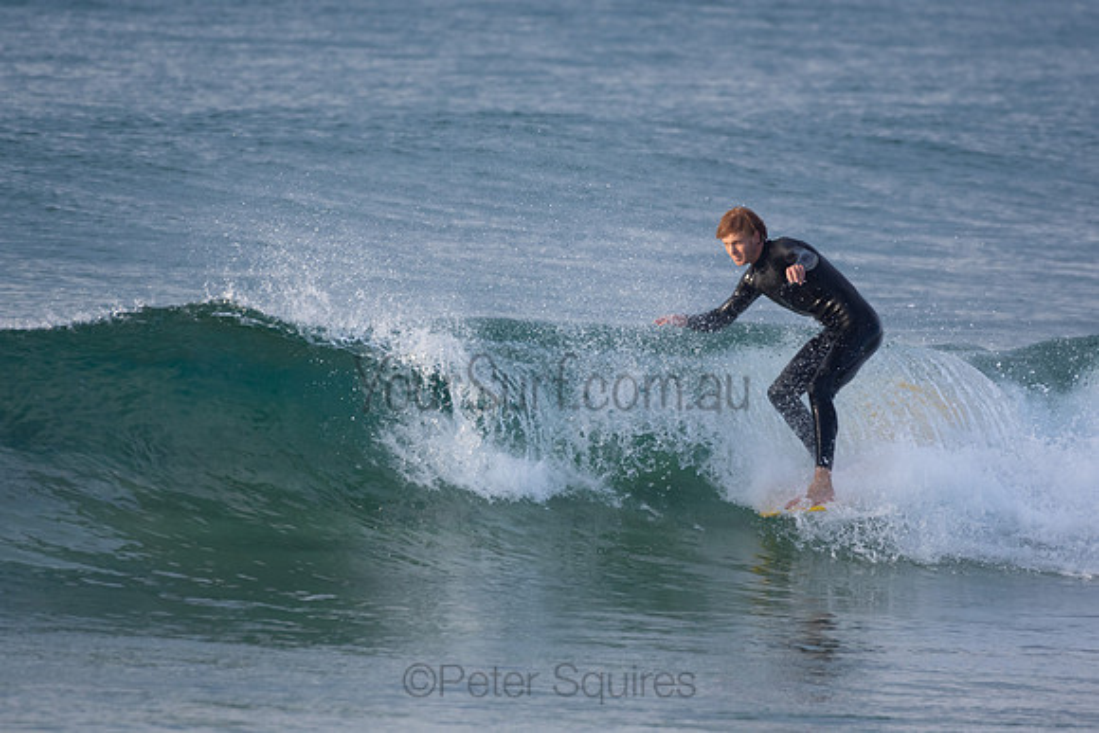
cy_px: 366
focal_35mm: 750
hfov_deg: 2.7
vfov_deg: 1.8
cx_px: 550
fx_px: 22900
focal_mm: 500
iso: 720
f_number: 5.6
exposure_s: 1/1250
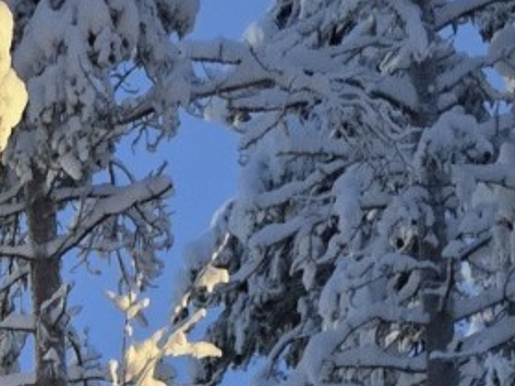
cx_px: -543
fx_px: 1963
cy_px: 962
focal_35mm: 132
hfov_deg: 12.9
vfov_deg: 9.8
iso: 1600
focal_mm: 6.3
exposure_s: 1/50
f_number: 1.7
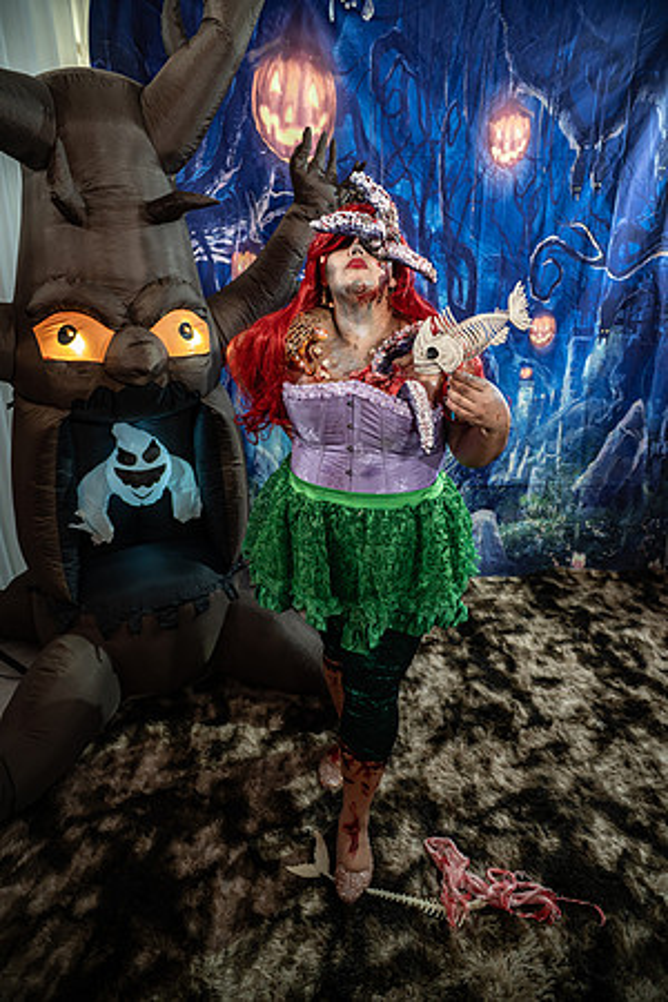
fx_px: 557
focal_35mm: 20
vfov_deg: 84.0
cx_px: 334
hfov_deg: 61.9
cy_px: 501
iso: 1000
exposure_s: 1/80
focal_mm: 20
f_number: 2.8
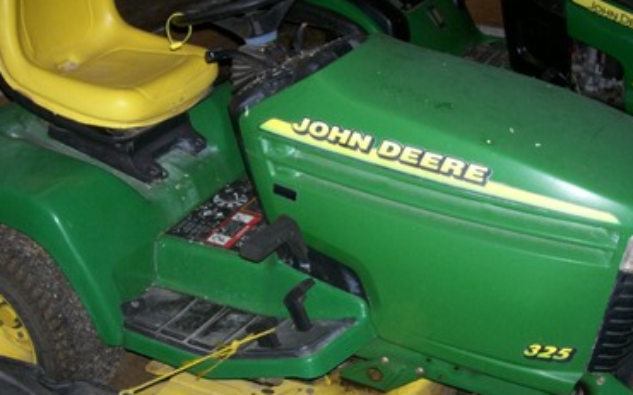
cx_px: 344
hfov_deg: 38.2
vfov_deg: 24.4
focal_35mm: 53
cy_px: 215
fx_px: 914
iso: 80
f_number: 2.7
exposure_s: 1/64
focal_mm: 5.6
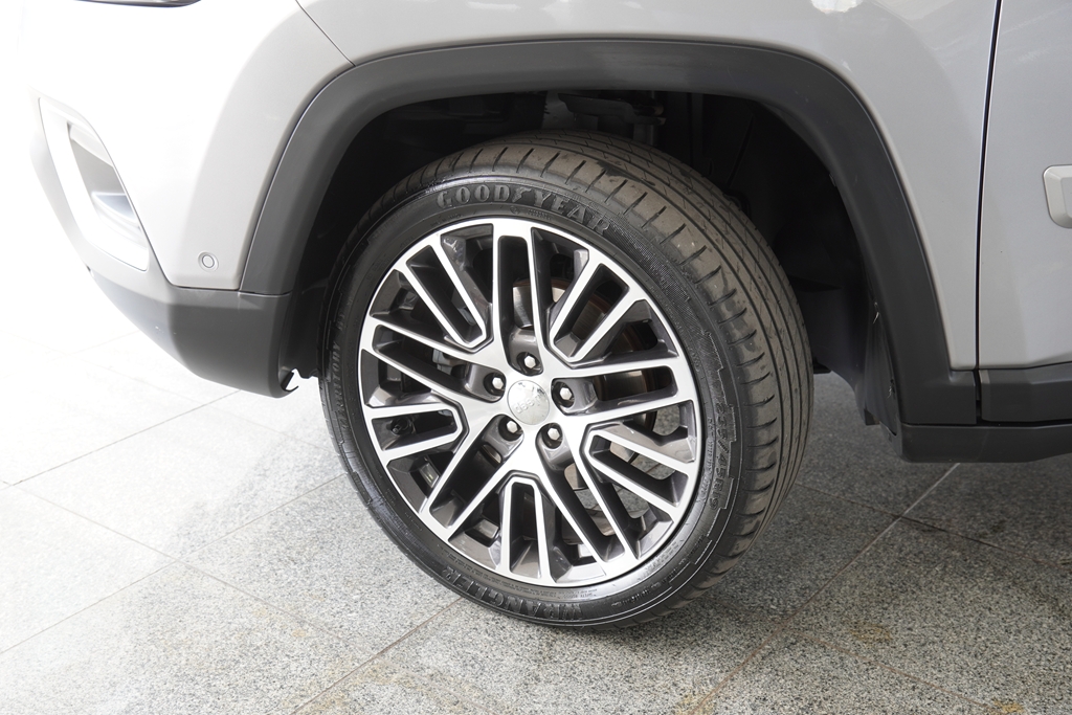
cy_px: 358
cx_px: 536
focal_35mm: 46
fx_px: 1385
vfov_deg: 29.0
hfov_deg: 42.3
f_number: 4
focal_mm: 31
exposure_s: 1/60
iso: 160
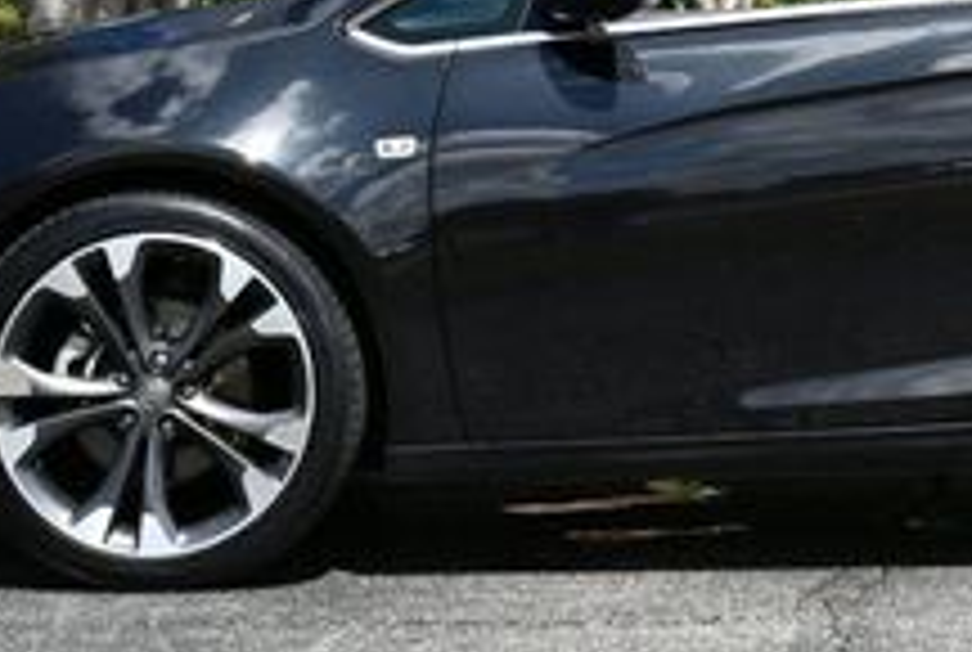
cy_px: -180
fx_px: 3842
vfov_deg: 9.5
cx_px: 936
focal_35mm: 142
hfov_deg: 14.2
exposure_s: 1/250
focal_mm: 24
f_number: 8
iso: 110
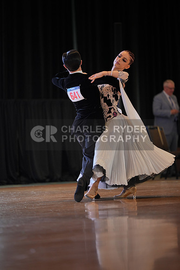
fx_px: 1499
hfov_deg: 6.9
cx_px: 90
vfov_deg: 10.3
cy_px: 135
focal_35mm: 200
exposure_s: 1/400
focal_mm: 200
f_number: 2.8
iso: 1000
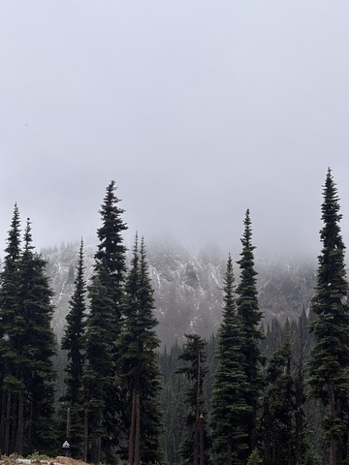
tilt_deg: +10.1
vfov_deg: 36.8
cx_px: 174
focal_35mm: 52
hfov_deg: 28.0
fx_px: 699
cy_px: 232
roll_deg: -1.0
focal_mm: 5.96
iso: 32
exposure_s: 1/646
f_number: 1.6
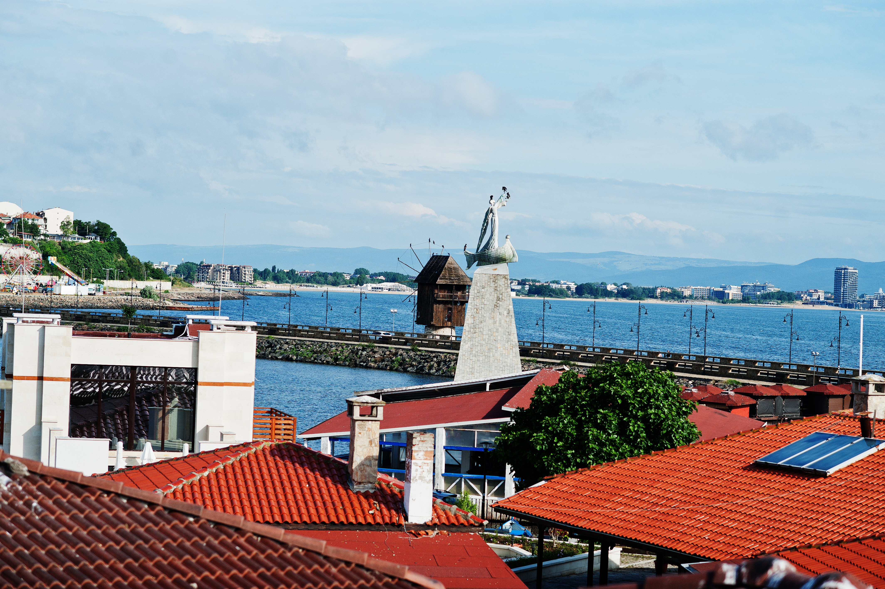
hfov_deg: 23.9
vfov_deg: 16.1
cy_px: 294
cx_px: 442
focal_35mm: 85
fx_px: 2088
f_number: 3.5
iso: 200
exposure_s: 1/5000
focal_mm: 85
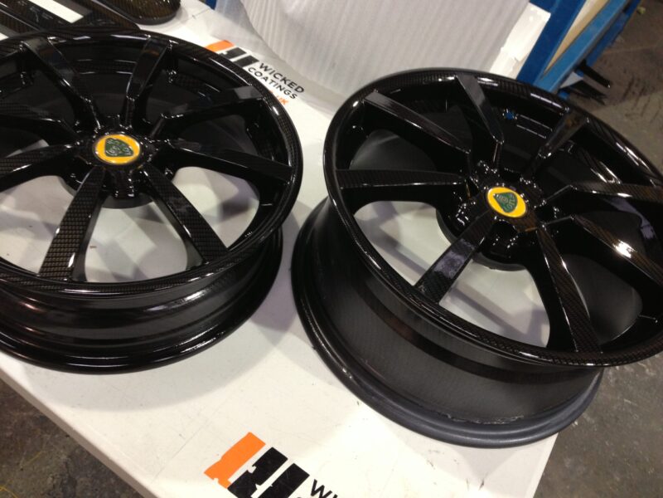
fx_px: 632
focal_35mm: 33
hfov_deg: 55.4
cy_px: 249
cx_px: 332
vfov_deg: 42.9
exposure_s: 1/20
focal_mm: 4.13
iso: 160
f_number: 2.4
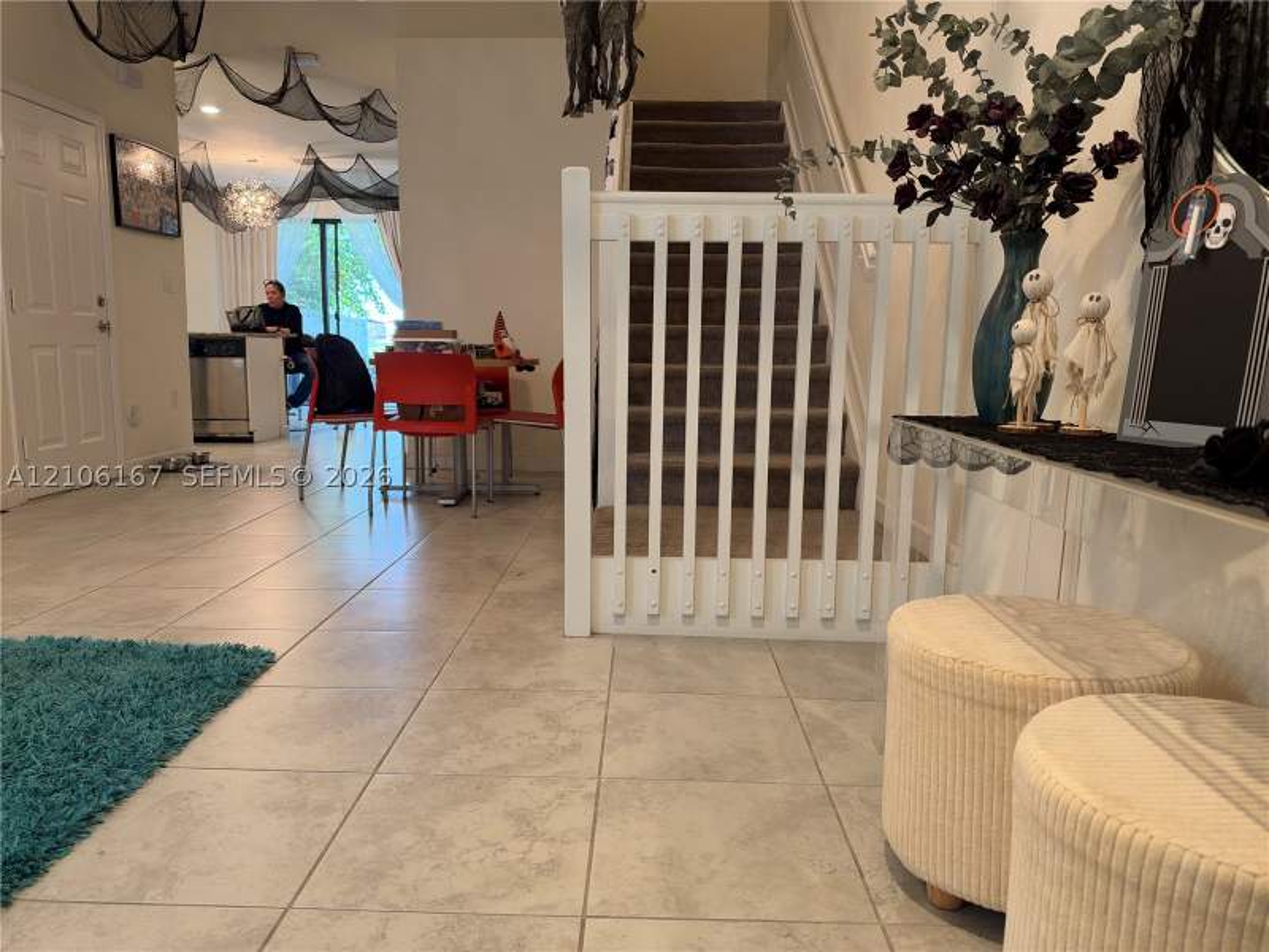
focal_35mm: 24
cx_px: 634
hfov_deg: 71.6
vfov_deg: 56.8
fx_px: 880
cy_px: 476
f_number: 1.48
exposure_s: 1/60
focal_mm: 6.93
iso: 160
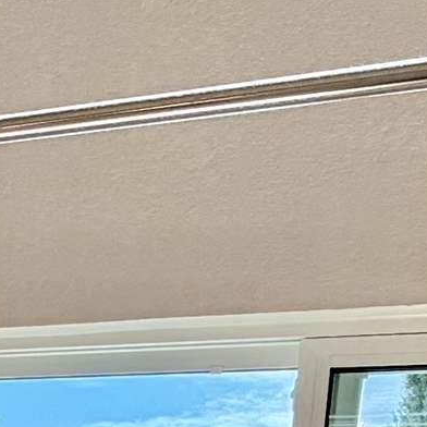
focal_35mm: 97
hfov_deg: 15.7
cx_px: -307
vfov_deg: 15.7
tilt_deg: -3.9
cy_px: 734
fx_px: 1354
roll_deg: -3.2
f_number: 2.2
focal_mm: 2.22
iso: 50
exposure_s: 1/351
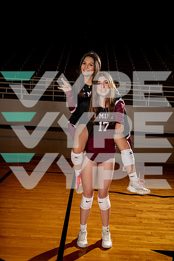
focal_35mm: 43
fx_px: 312
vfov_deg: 45.4
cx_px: 87
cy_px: 130
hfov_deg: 31.2
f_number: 5.6
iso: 100
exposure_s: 1/250
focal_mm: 43
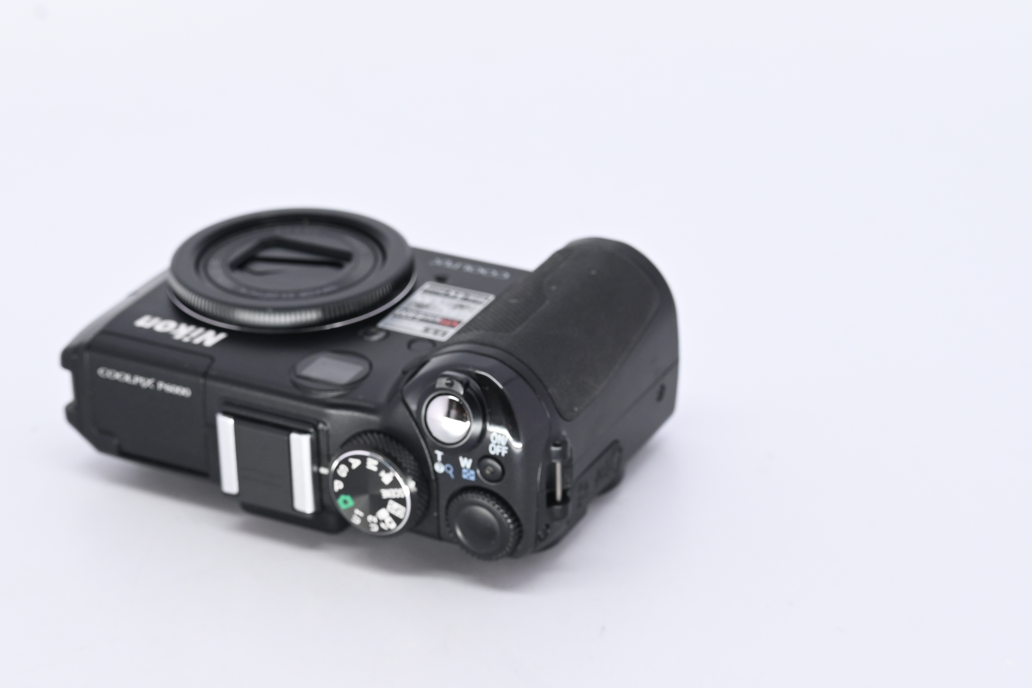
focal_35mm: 93
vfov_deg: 14.7
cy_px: 341
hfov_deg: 21.9
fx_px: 2666
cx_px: 445
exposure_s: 1/125
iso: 500
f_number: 9
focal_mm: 50
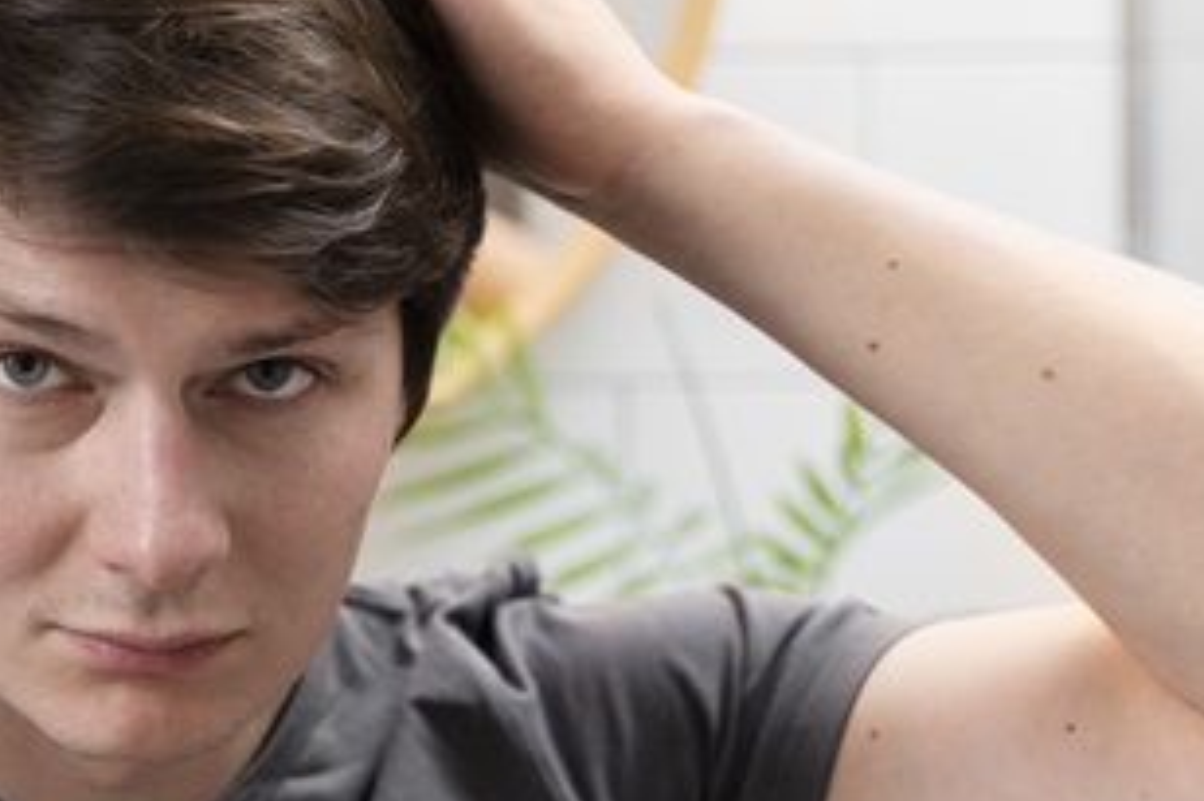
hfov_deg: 24.6
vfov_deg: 17.0
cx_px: 106
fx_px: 2674
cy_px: 438
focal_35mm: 80
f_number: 2.8
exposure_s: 1/200
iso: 640
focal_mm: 41
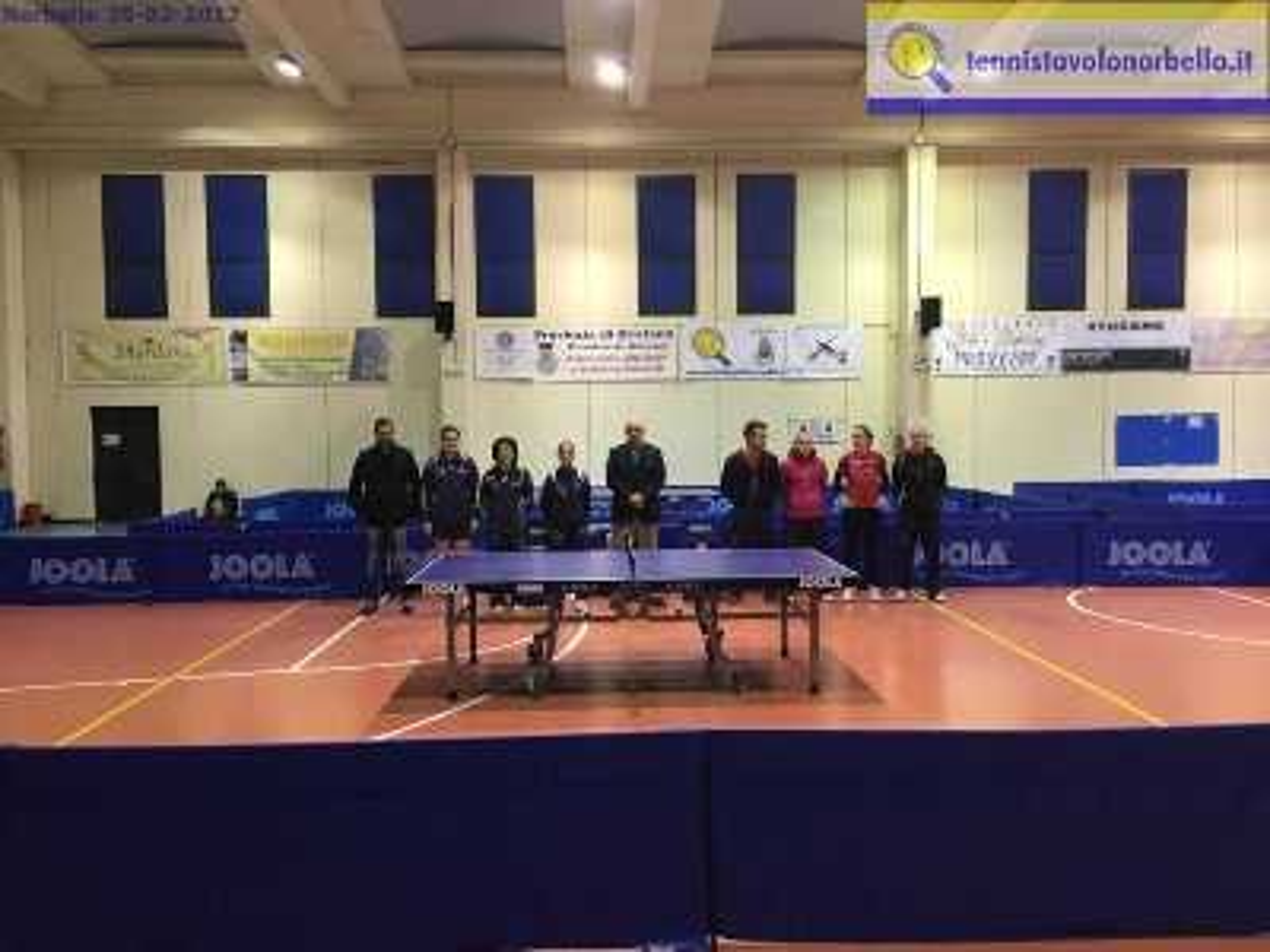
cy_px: 476
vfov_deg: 48.2
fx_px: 1064
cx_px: 635
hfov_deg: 61.7
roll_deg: +0.0
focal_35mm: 29
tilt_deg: -2.4
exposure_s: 1/33
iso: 160
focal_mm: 4.15
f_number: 2.2
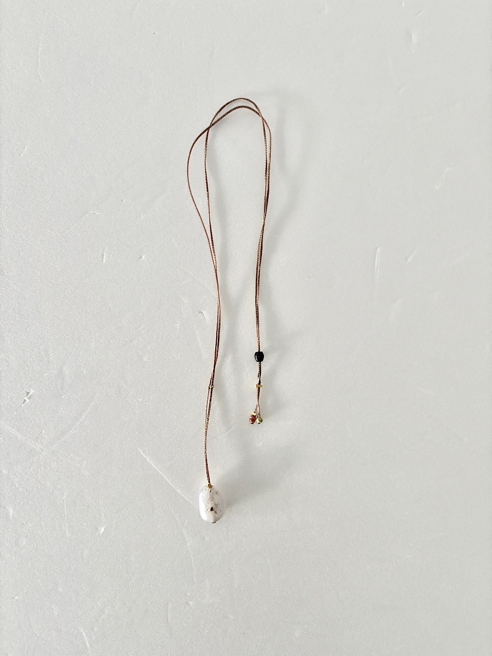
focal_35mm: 26
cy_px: 328
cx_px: 246
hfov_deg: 53.1
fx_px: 493
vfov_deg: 67.3
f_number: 1.6
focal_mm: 5.96
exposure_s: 1/60
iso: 160
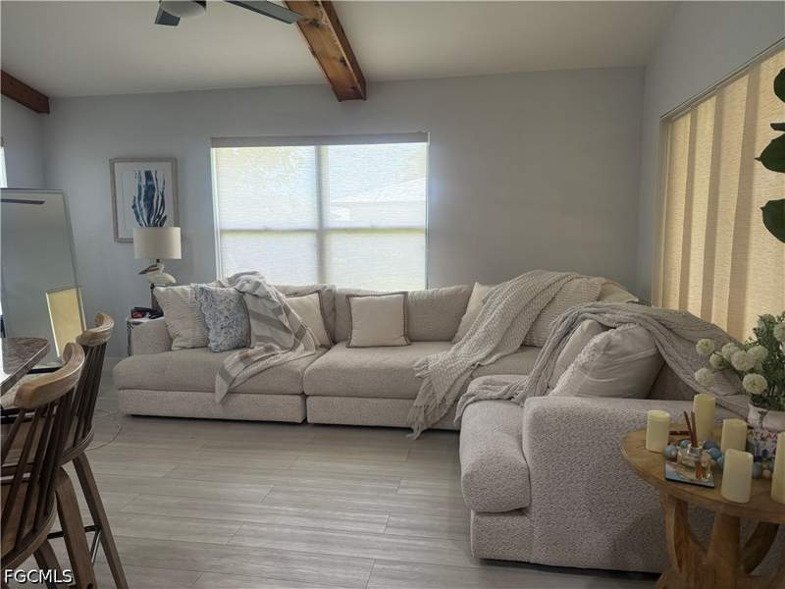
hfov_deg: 71.6
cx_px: 392
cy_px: 294
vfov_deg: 56.8
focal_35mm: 24
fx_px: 544
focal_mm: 6.76
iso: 200
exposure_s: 1/121
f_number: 1.78
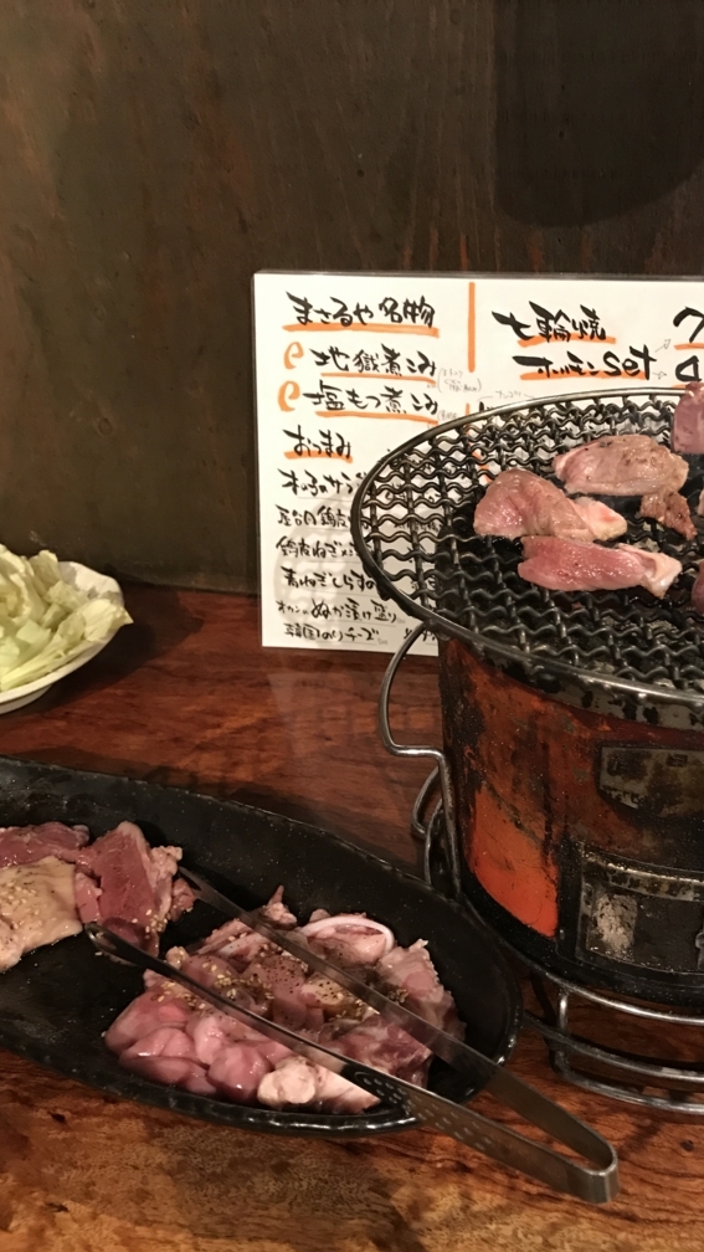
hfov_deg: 37.5
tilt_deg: -29.5
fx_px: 1029
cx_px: 443
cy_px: 628
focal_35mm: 31
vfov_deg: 62.6
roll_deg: +0.5
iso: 100
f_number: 1.8
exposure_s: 1/17
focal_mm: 3.99
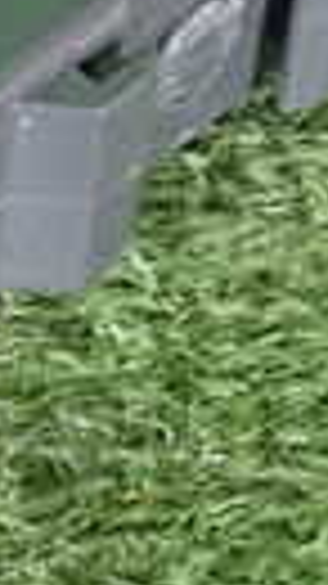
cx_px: -364
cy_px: -140
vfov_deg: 9.6
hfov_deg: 5.4
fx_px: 3421
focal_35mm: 221
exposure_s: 1/40
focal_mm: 7.84
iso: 250
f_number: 2.9
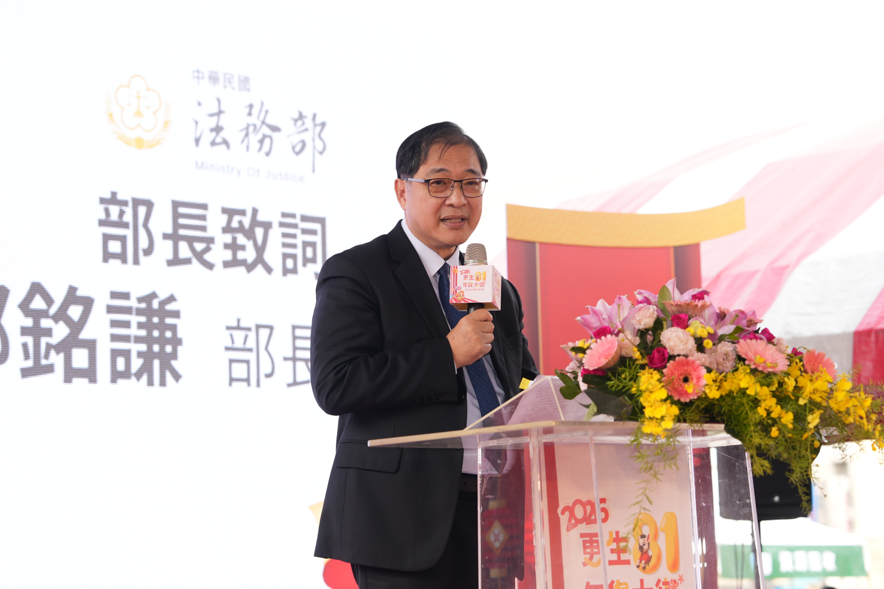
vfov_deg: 13.0
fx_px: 2578
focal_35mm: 105
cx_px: 442
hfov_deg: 19.5
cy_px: 294
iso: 100
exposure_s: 1/125
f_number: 3.5
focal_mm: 70
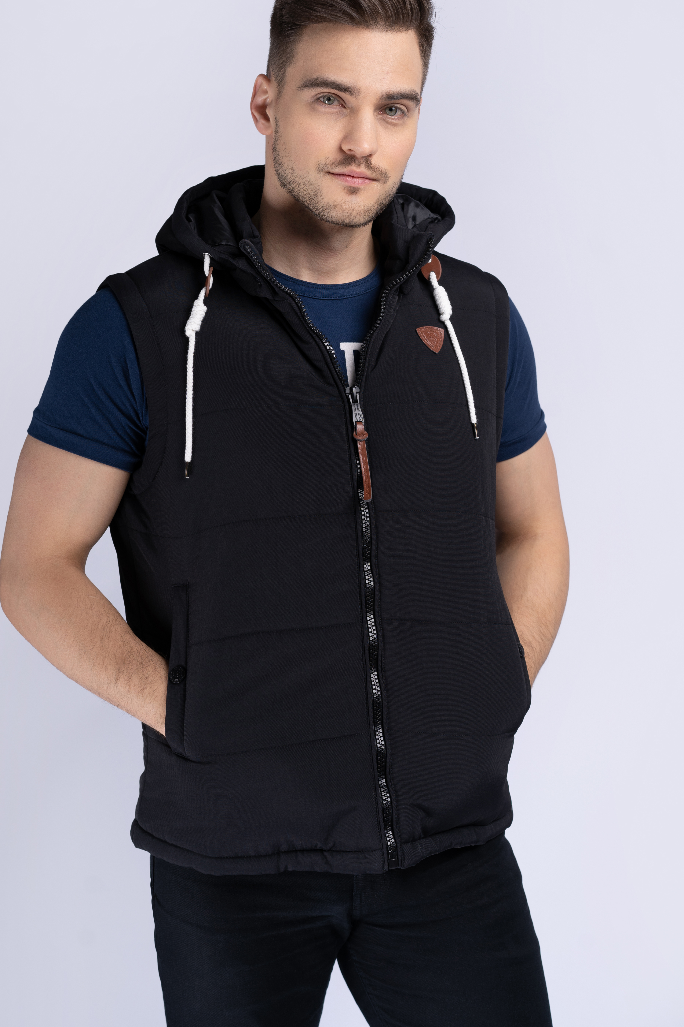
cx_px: 310
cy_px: 495
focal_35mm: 61
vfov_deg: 32.9
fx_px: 1738
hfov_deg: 22.3
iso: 100
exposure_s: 1/160
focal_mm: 55
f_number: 5.6
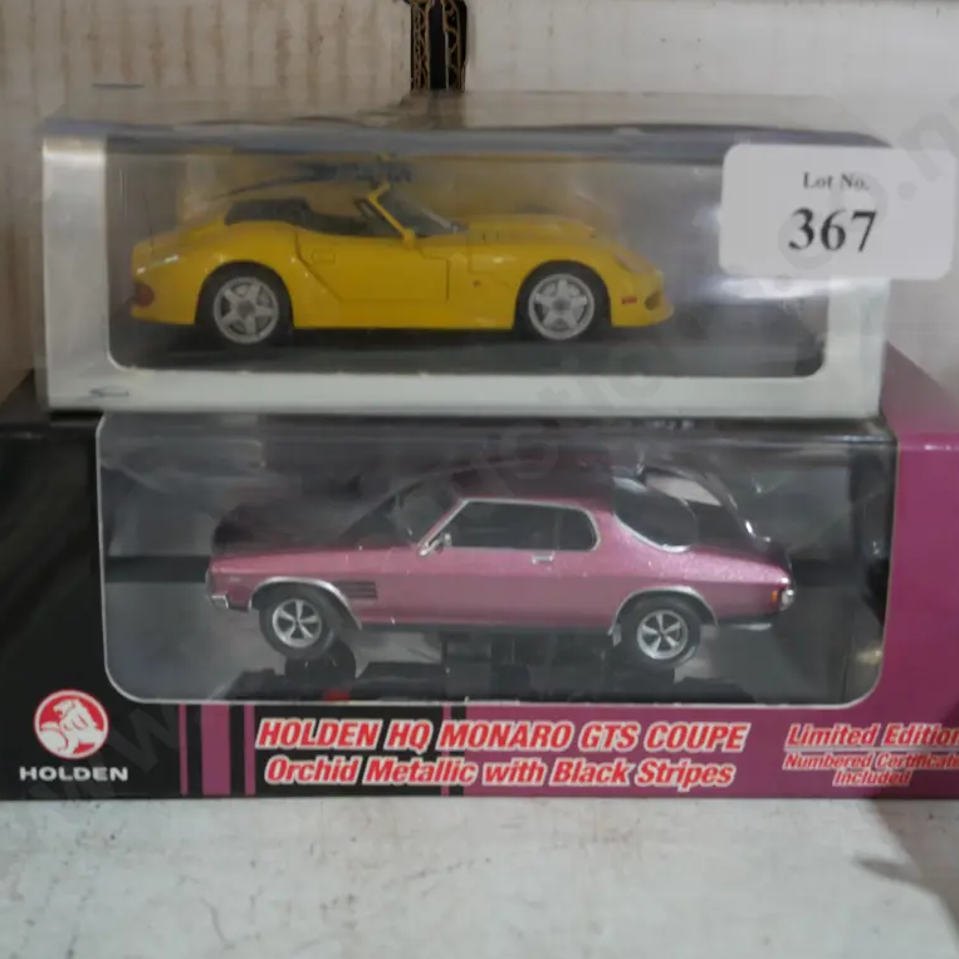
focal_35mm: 57
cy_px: 481
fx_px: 1787
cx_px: 485
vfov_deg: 30.0
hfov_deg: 30.0
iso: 1250
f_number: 5.2
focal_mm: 24
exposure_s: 1/60
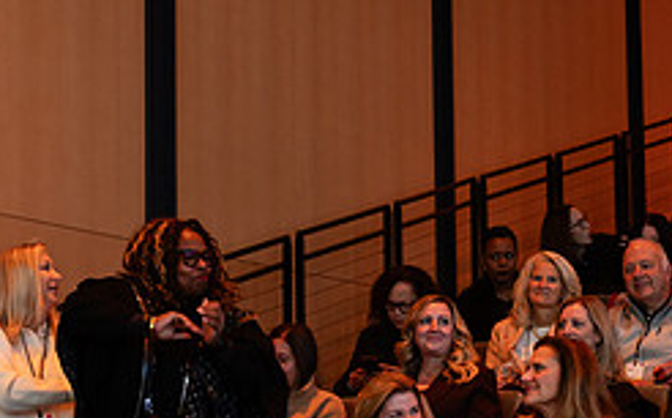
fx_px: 1957
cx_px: 64
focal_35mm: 107
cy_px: 348
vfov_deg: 12.1
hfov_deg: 19.1
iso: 800
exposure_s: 1/125
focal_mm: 41
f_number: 3.2
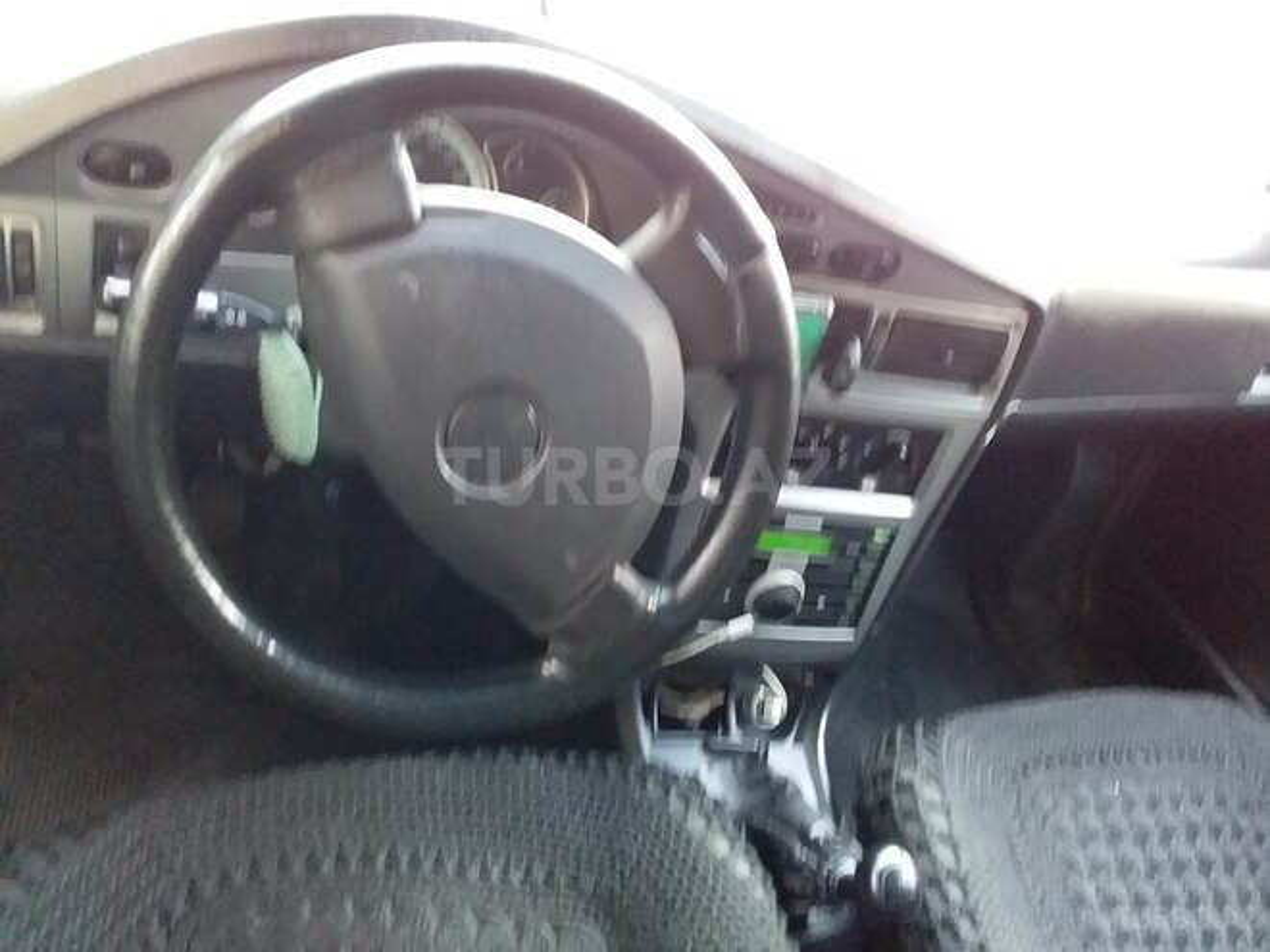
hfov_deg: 58.4
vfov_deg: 45.4
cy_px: 476
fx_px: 1137
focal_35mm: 31
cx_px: 635
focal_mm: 3.3
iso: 320
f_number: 2.2
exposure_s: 1/20
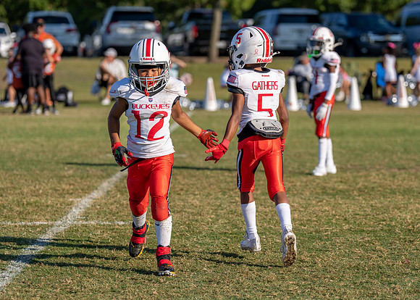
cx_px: 216
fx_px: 1903
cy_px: 148
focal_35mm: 160
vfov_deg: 9.0
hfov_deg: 12.6
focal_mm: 121
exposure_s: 1/1600
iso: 100
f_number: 2.8
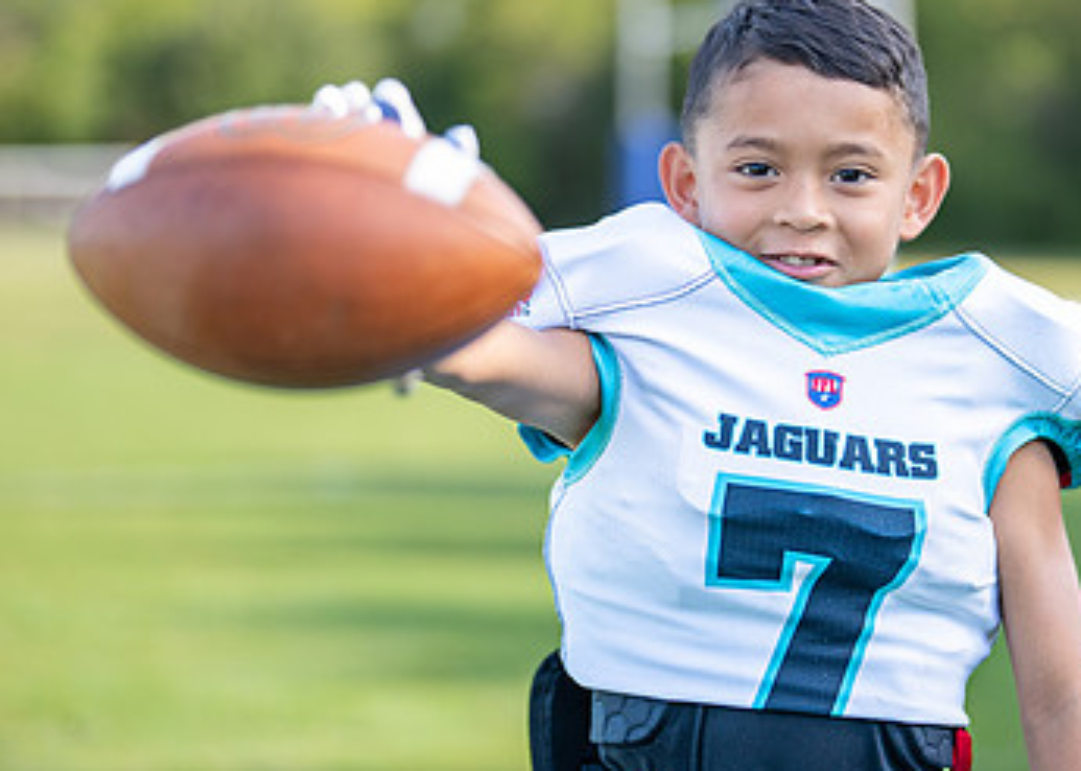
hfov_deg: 20.2
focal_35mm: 98
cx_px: 802
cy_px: 367
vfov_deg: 14.6
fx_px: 3007
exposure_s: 1/2000
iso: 100
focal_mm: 50
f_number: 1.2
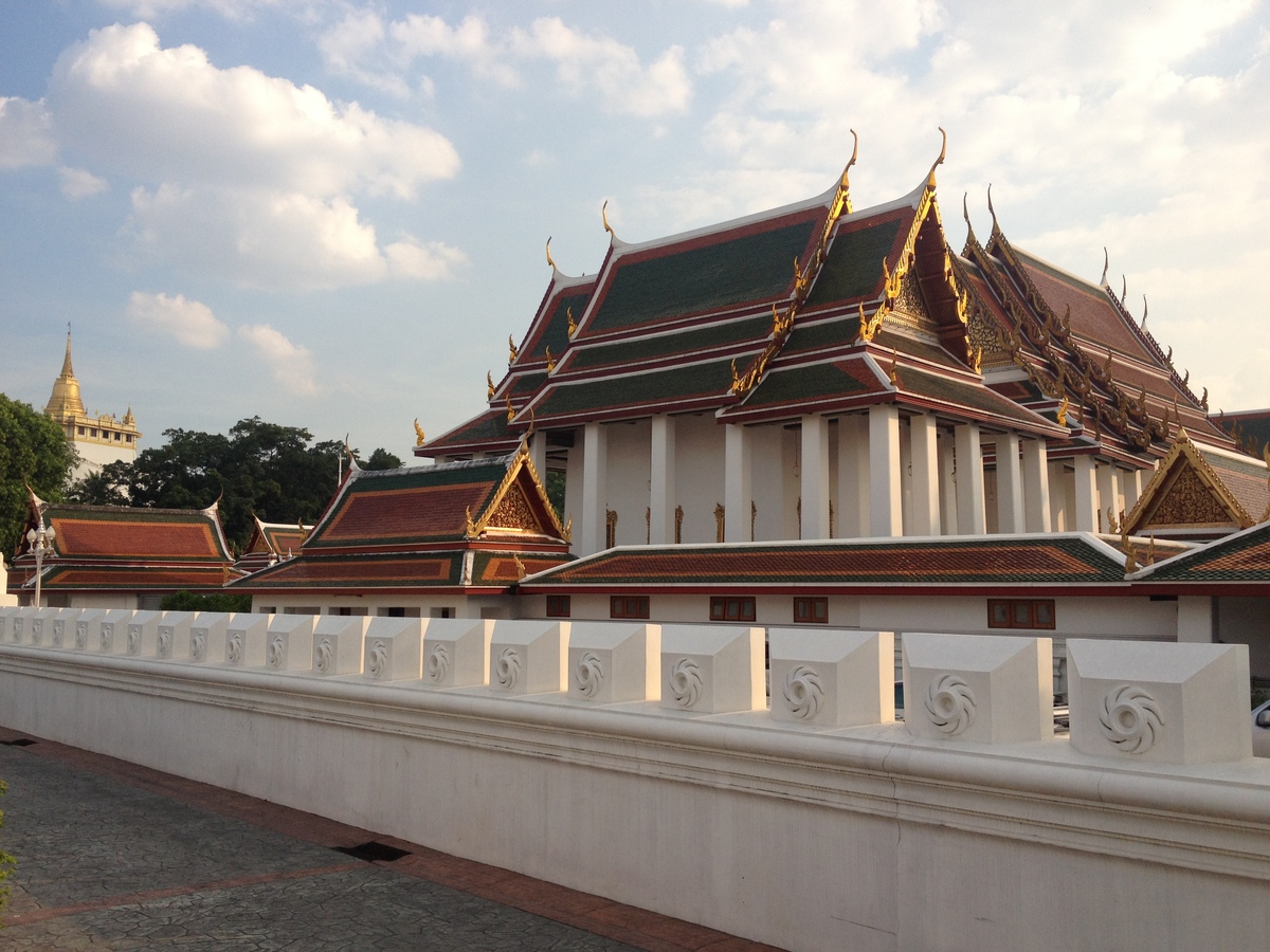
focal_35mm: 35
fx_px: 1284
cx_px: 635
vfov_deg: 40.7
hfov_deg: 52.6
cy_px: 476
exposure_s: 1/1175
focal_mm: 4.28
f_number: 2.4
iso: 64
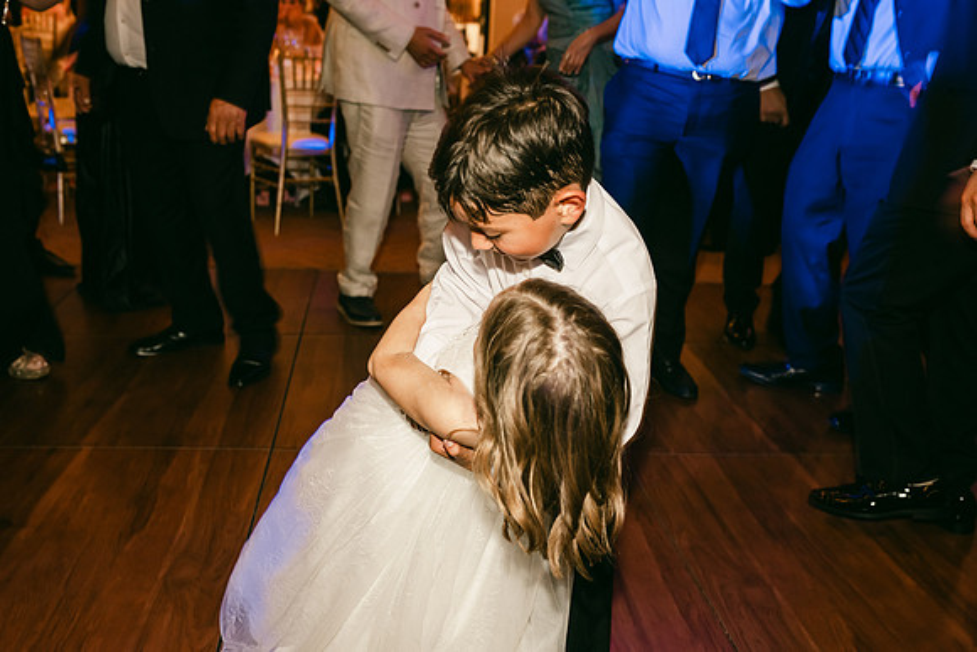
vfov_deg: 37.9
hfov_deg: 54.4
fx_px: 950
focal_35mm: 35
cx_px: 488
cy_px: 326
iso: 1250
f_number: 4
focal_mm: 35
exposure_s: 1/15
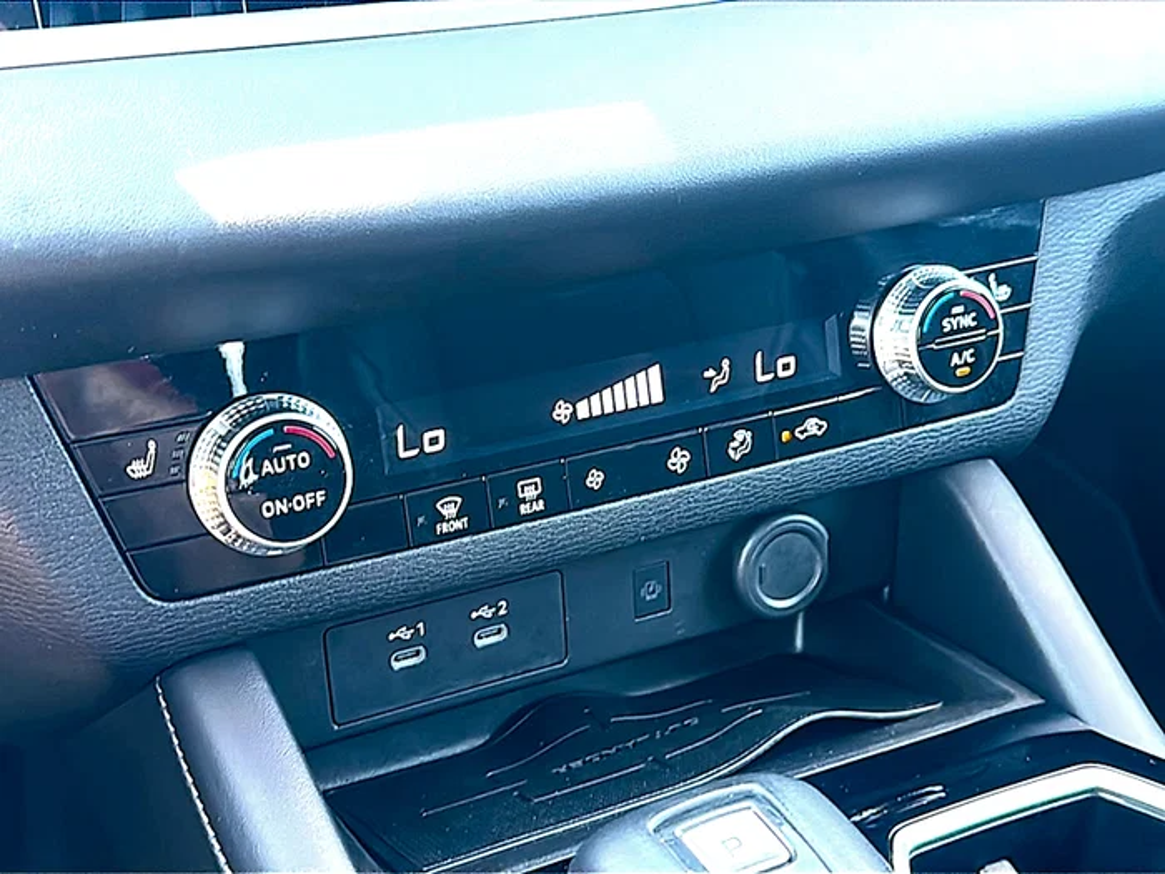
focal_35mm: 41
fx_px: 1380
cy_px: 437
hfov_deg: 45.8
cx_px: 582
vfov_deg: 35.1
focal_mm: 6.86
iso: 160
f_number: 1.78
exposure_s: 1/81
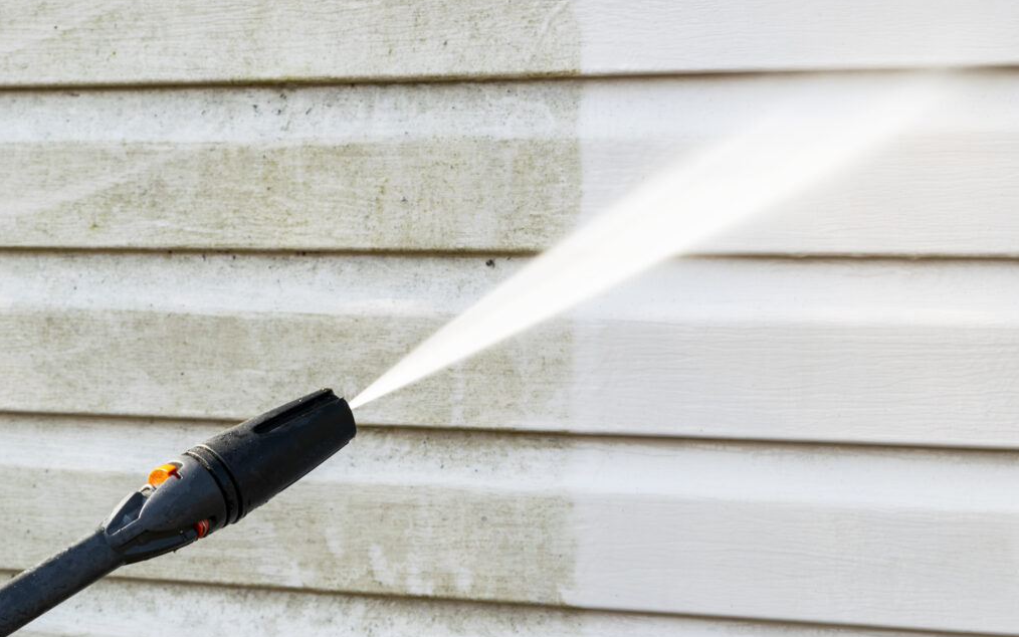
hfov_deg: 29.0
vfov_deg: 18.4
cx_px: 513
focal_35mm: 71
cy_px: 300
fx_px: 1972
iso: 100
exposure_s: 1/100
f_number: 10
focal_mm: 46
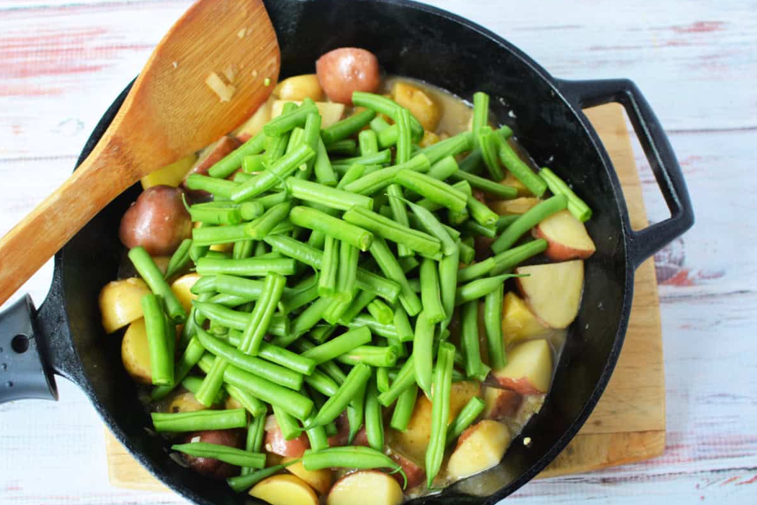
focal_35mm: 54
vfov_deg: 25.3
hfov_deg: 37.2
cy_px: 249
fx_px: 1125
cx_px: 374
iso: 640
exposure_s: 1/60
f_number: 4
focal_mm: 35
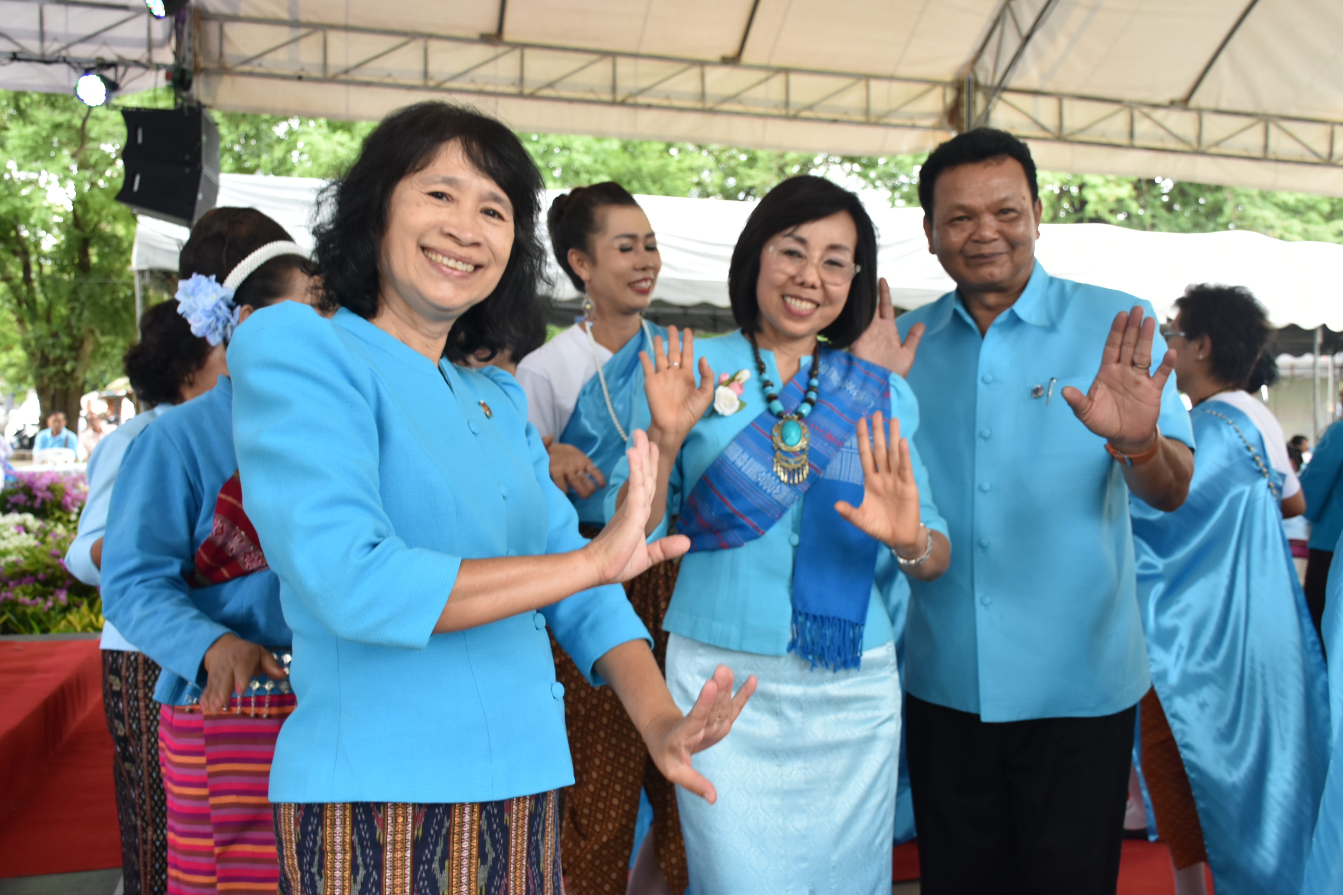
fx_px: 1231
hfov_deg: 57.2
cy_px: 448
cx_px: 672
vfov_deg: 40.0
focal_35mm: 33
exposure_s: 1/100
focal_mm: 22
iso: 400
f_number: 5
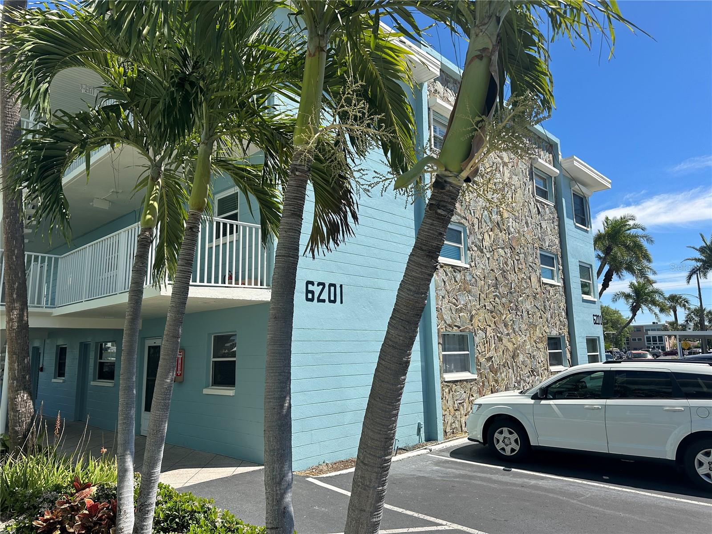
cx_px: 356
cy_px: 267
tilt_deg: +10.8
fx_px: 494
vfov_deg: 56.8
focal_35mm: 24
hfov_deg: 71.6
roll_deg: +1.2
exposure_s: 1/4545
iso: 80
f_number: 1.78
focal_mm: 6.86
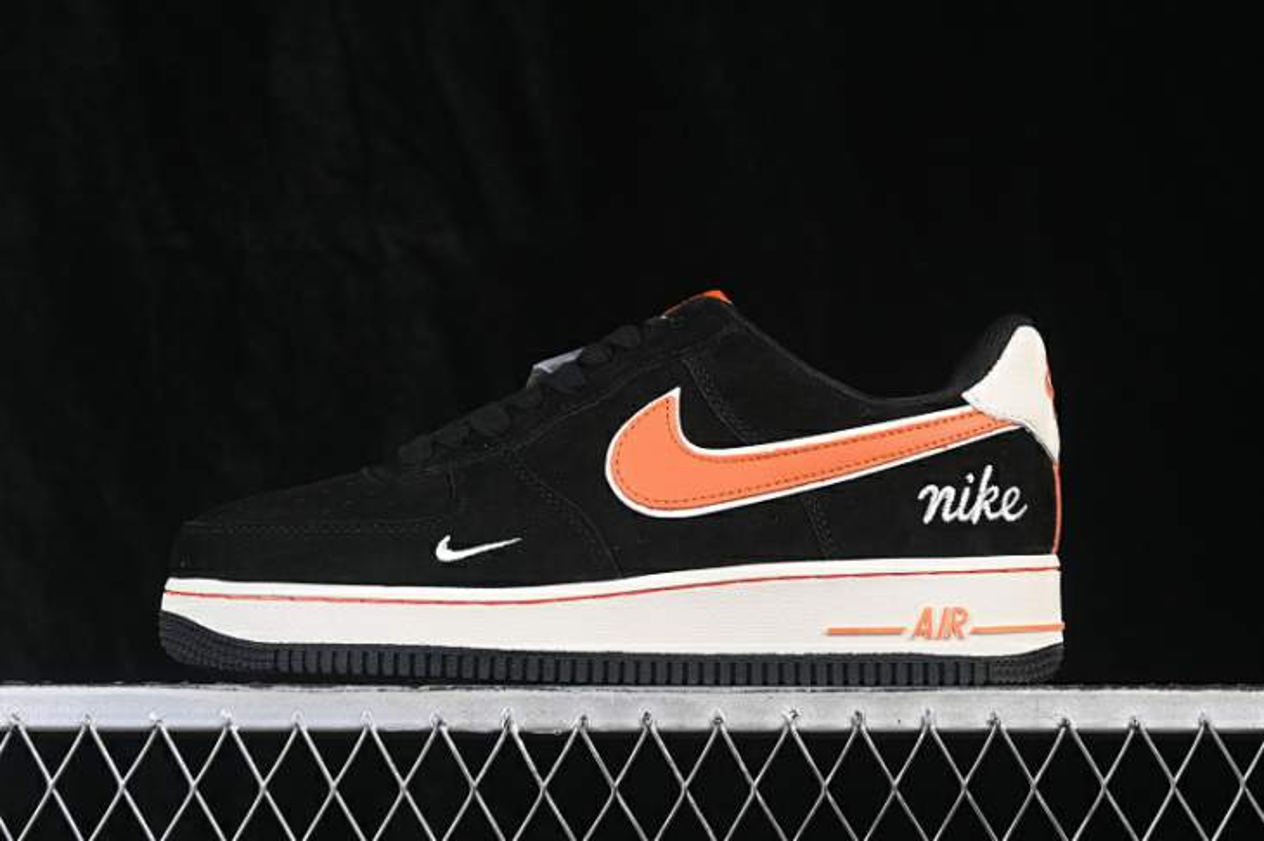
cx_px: 632
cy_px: 420
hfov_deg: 27.0
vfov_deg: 18.2
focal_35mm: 75
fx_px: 2632
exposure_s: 1/60
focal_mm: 50
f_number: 6.3
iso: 160
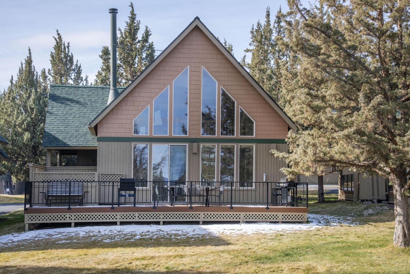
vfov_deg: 26.0
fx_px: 592
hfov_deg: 38.2
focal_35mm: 52
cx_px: 205
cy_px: 137
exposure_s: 1/200
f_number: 11
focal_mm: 52
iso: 200
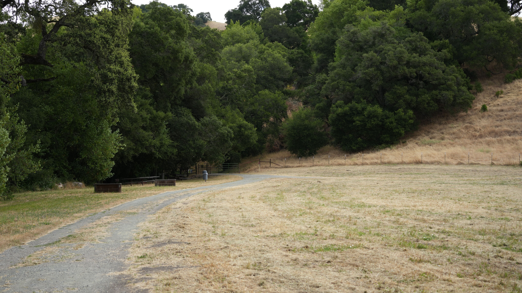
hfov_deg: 39.2
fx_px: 734
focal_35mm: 53
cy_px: 119
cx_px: 259
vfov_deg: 22.6
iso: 400
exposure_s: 1/800
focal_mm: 50
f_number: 4.5
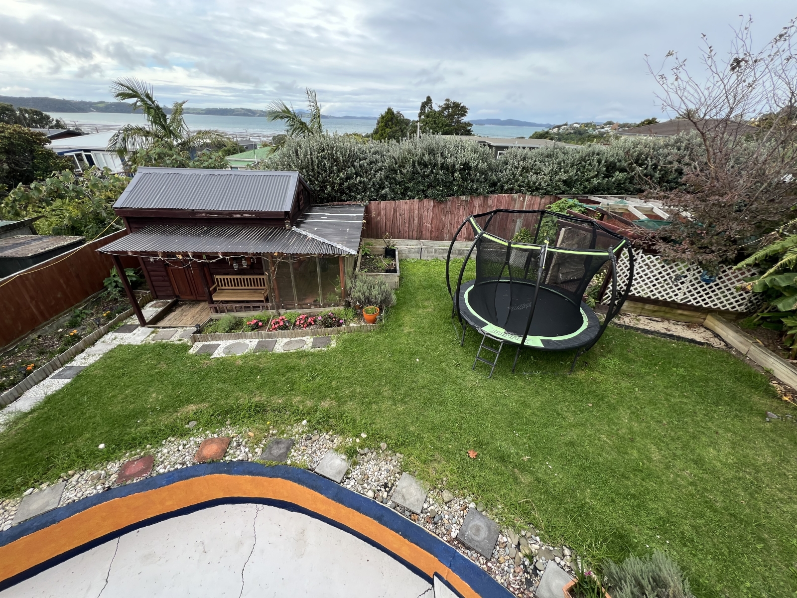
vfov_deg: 89.9
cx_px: 398
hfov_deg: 106.2
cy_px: 299
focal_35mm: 13
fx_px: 299
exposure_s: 1/154
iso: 32
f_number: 1.8
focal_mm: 1.57
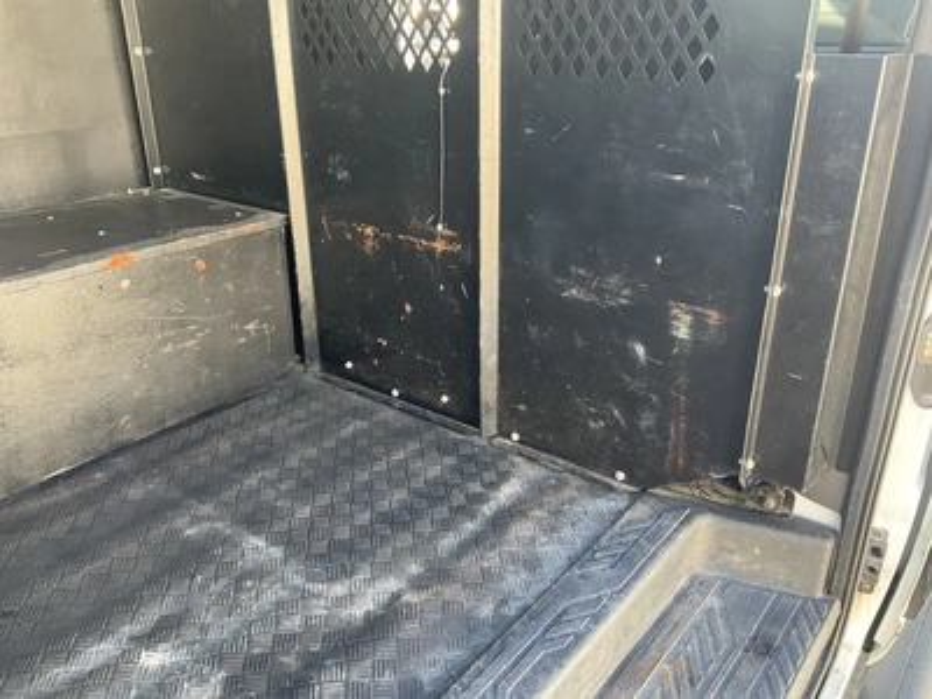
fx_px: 781
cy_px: 350
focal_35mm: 29
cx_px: 466
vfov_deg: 48.2
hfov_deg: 61.7
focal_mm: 3
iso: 64
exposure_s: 1/67
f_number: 1.8
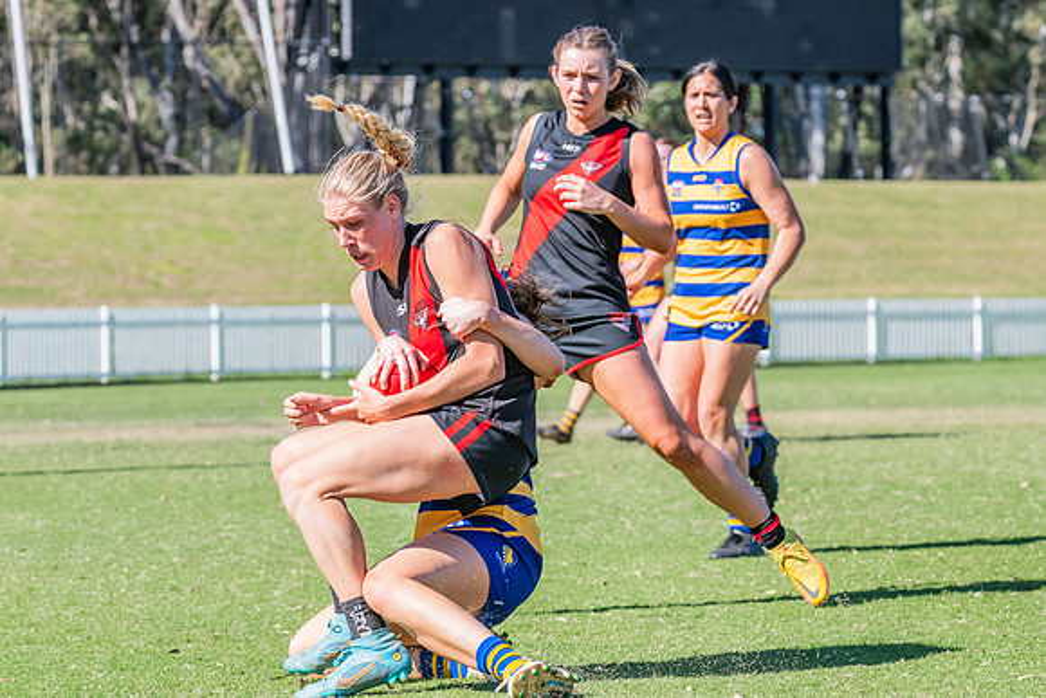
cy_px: 317
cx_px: 462
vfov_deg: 7.1
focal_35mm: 195
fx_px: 5663
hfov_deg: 10.6
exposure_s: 1/1250
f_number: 9
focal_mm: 170
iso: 800
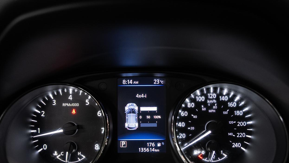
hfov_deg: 66.1
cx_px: 141
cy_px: 105
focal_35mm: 29
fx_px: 222
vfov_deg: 39.8
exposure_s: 1/30
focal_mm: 24
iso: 1000
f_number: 4
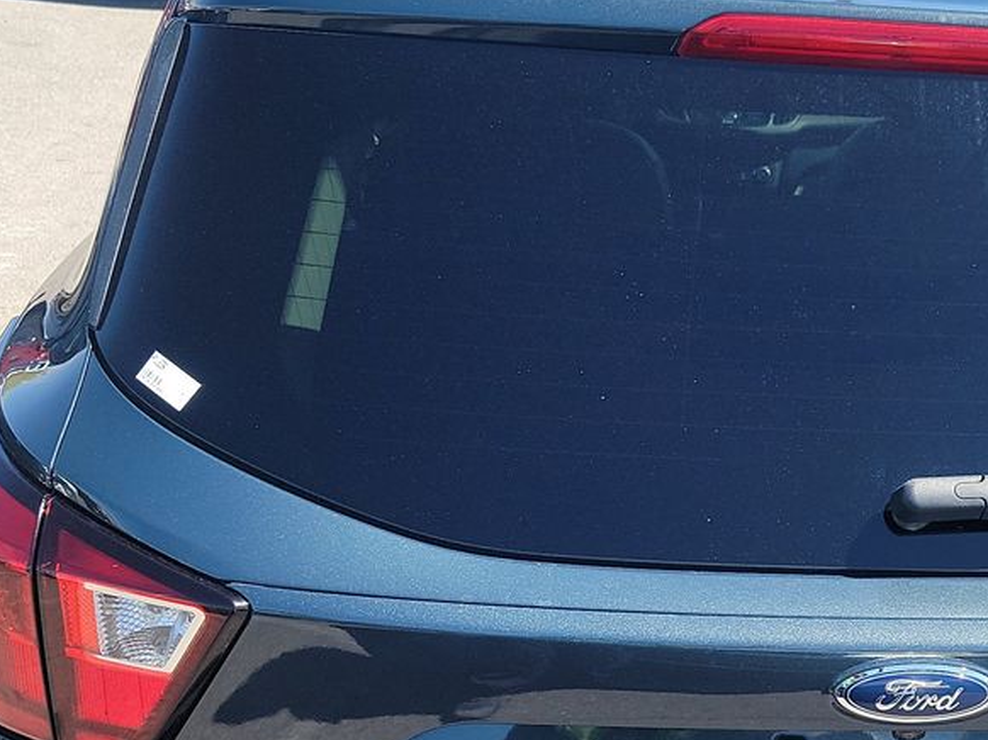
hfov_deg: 28.0
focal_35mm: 66
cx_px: 939
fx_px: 1883
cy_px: 577
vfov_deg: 22.0
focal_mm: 6.7
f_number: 1.8
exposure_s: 1/307
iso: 50
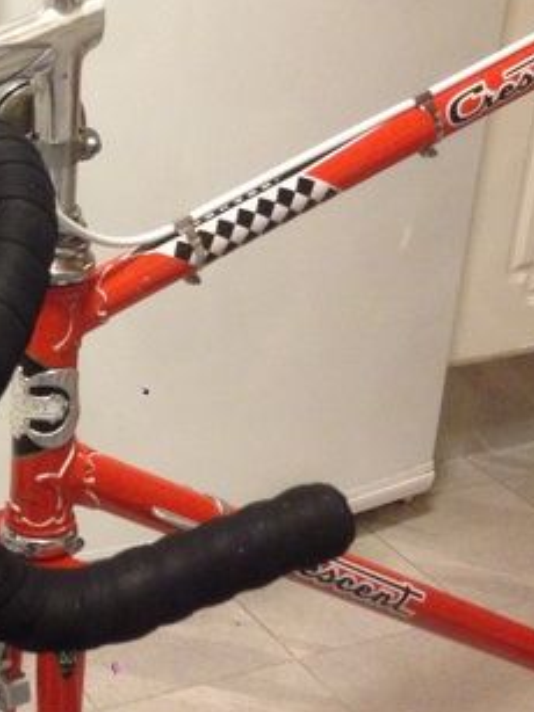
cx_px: 13
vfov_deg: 25.0
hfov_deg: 18.4
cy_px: 329
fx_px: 1605
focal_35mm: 78
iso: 320
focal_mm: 4.12
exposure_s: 1/20
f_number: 2.4
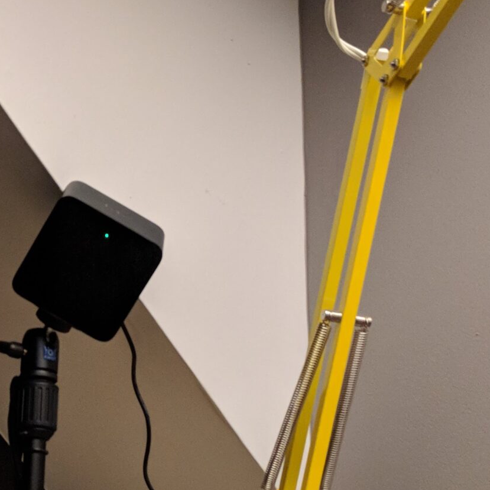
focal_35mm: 71
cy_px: 262
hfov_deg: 23.6
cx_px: 43
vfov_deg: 24.3
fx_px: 1137
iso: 882
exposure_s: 1/30
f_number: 2
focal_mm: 4.67
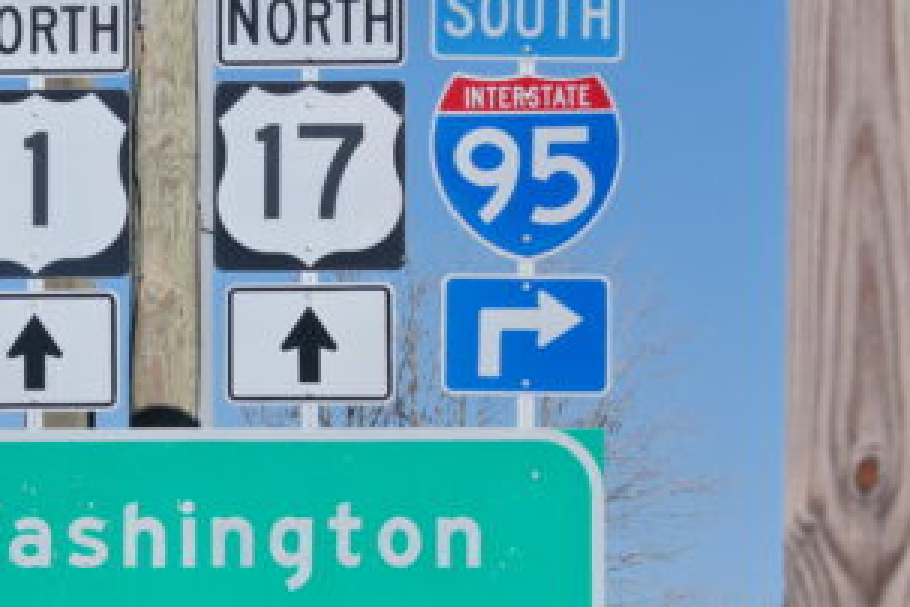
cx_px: 213
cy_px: 451
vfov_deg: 7.0
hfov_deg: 10.5
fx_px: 4929
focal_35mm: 195
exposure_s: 1/400
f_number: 8
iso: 100
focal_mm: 50
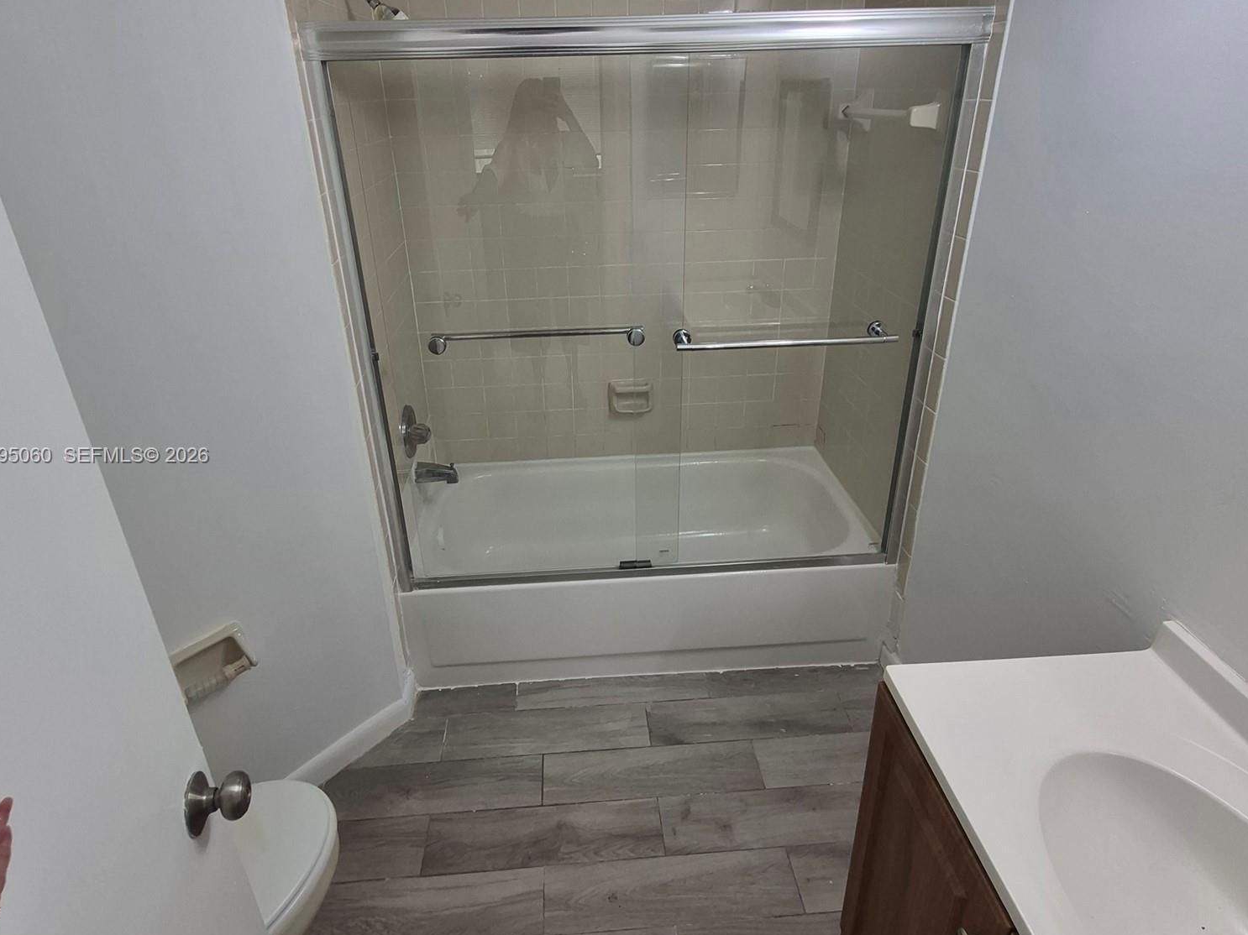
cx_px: 619
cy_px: 457
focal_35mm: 14
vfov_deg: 85.6
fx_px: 505
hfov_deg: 102.1
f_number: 2.2
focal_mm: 1.74
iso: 64
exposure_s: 1/120
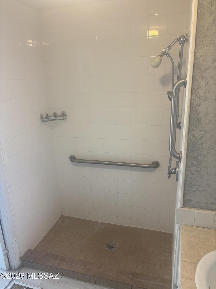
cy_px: 144
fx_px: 216
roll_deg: +1.7
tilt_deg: -16.3
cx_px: 108
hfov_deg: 53.1
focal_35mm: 26
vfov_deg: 67.3
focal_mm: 5.96
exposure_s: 1/60
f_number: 1.6
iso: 125
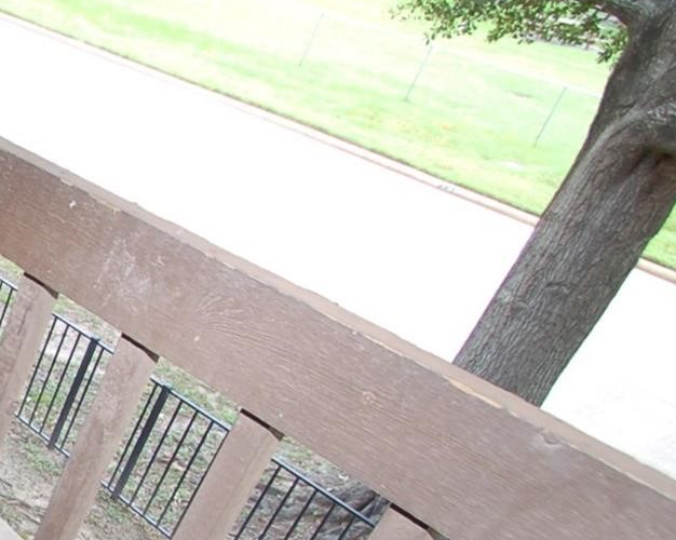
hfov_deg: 27.9
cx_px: -328
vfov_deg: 31.5
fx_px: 920
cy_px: 460
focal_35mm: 46
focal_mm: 10
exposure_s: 1/80
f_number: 4.5
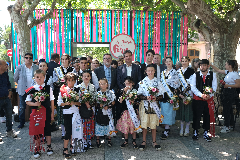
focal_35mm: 29
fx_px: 193
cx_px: 120
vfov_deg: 45.0
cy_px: 80
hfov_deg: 63.7
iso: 160
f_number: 4.5
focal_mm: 19.6
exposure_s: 1/150
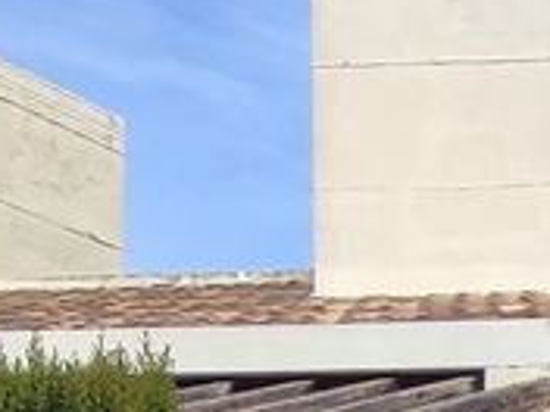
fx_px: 1843
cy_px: 880
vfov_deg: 11.3
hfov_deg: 11.8
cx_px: 1506
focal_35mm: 116
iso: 50
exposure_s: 1/968
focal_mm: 1.65
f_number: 2.2
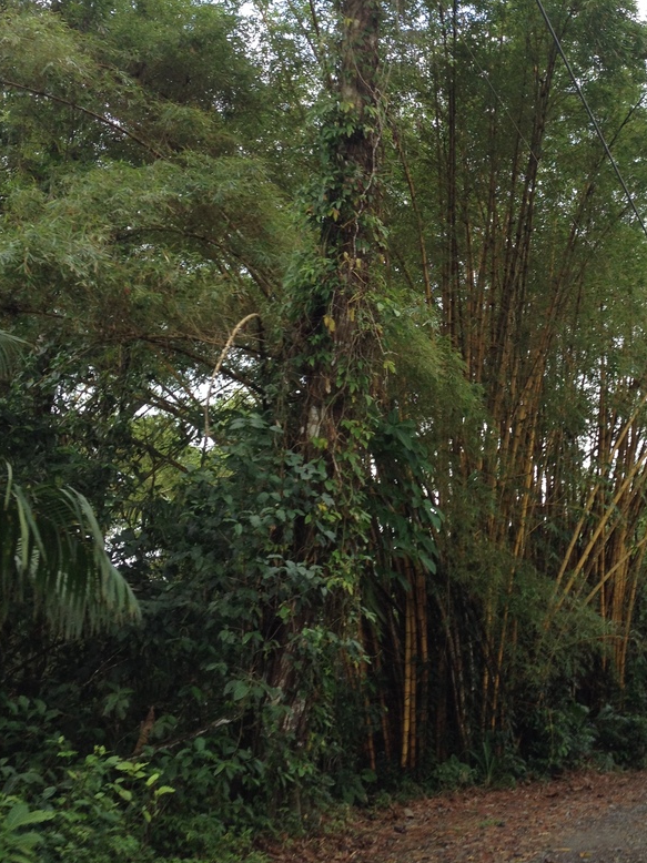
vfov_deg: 35.3
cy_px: 306
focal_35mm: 54
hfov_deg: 26.8
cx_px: 458
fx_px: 1346
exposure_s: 1/130
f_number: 2.4
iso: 50
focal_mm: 4.28
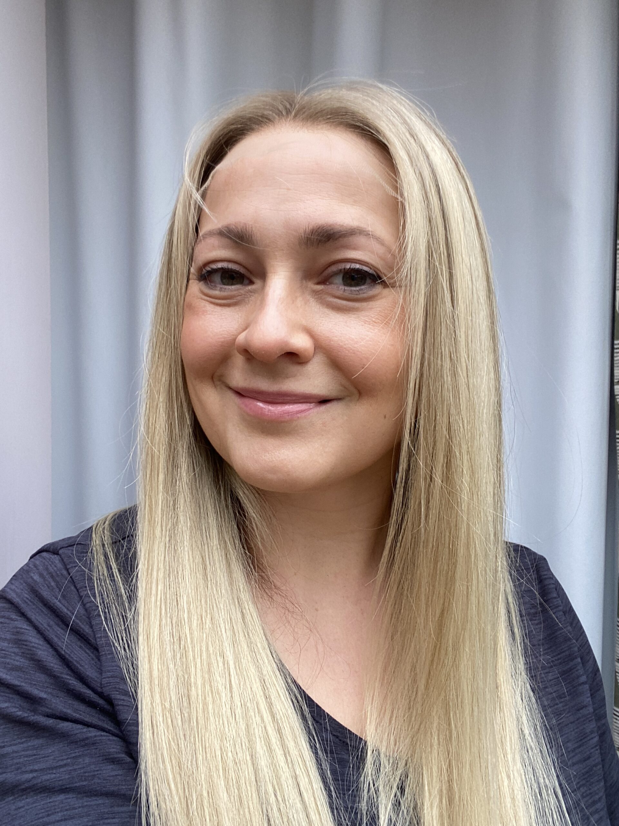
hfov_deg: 46.8
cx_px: 310
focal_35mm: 30
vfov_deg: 60.0
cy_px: 413
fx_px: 715
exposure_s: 1/122
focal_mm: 2.71
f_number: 2.2
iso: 80
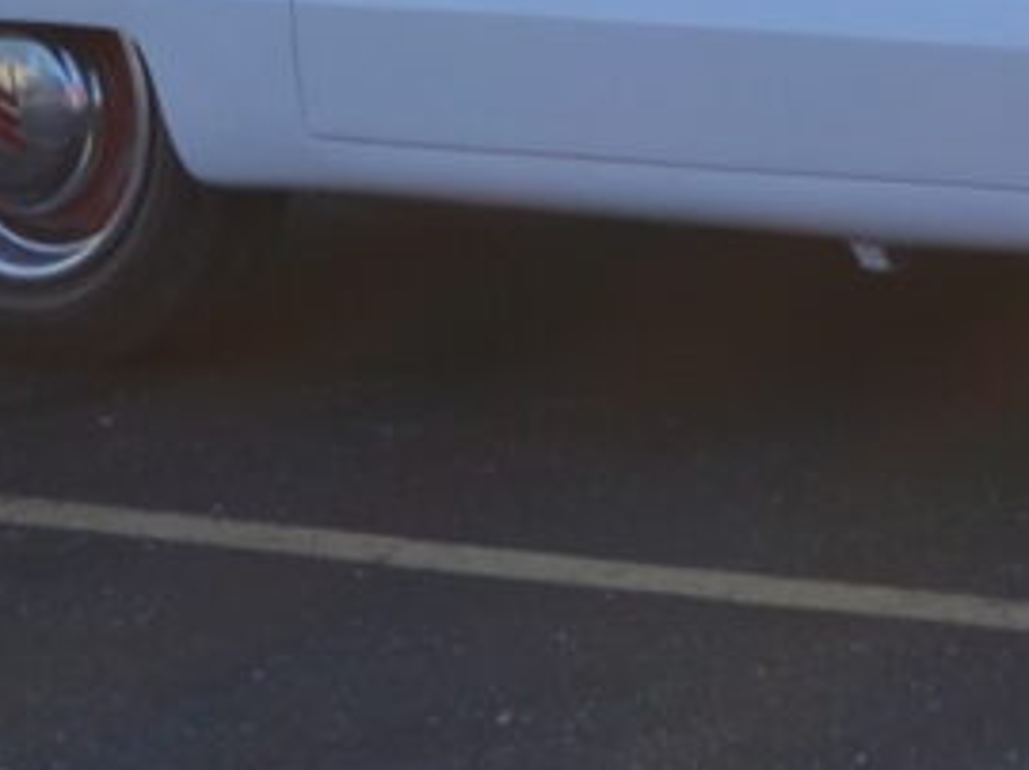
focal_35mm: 297
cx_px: 2527
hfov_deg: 6.3
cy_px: -1083
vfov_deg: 4.9
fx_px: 8833
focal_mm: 29
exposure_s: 1/160
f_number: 6.3
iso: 100
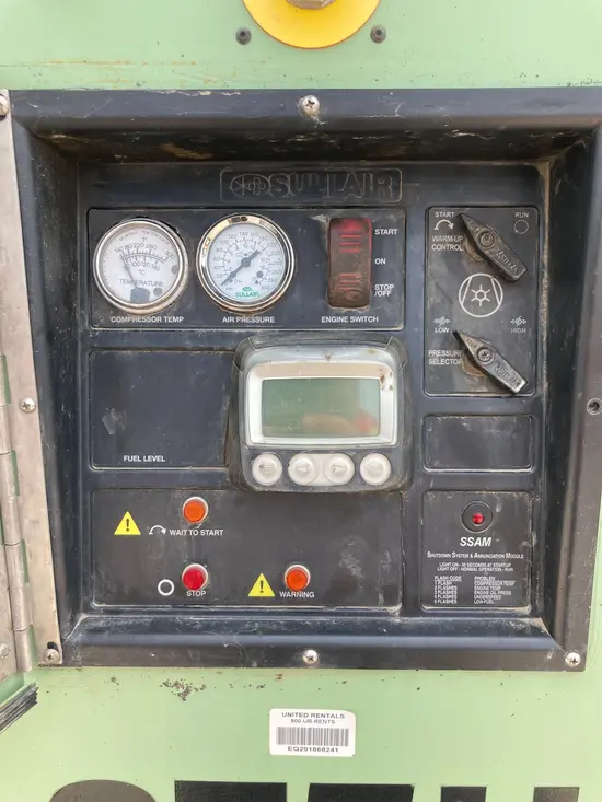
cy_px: 401
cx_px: 301
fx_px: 649
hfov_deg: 49.8
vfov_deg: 63.4
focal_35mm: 28
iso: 20
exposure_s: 1/470
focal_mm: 3.99
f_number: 1.8
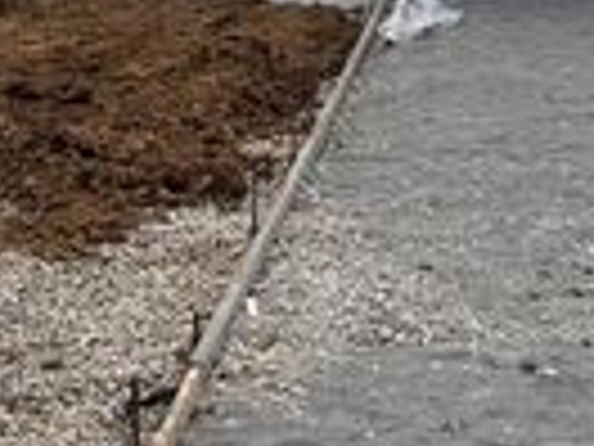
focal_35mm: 91
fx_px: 1562
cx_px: 436
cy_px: -178
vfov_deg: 15.3
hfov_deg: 21.4
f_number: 1.78
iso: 80
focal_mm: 6.76
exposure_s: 1/10417
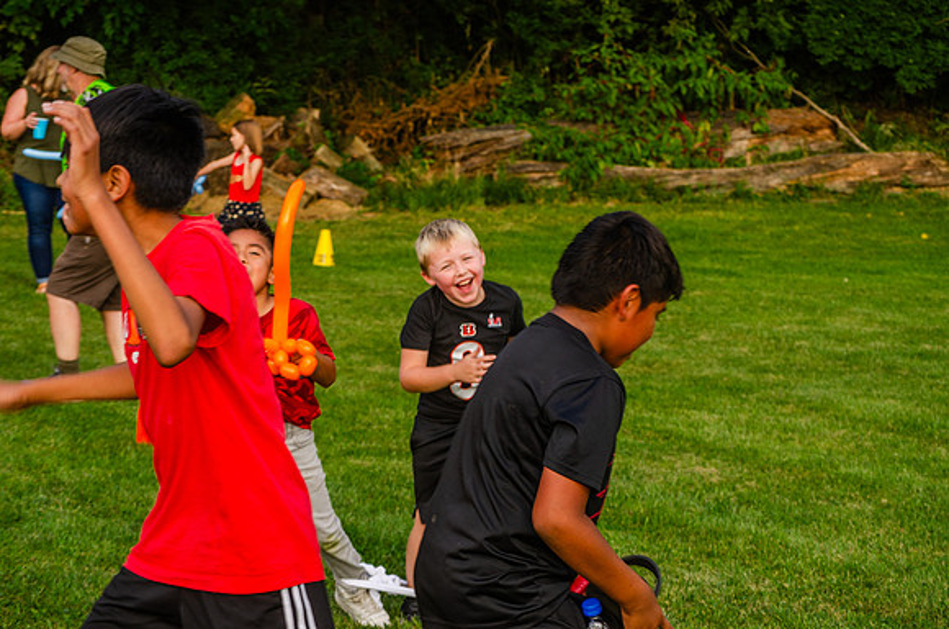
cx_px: 474
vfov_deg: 13.0
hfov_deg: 19.5
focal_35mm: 105
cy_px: 314
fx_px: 2762
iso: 200
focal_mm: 70
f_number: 7.1
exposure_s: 1/200
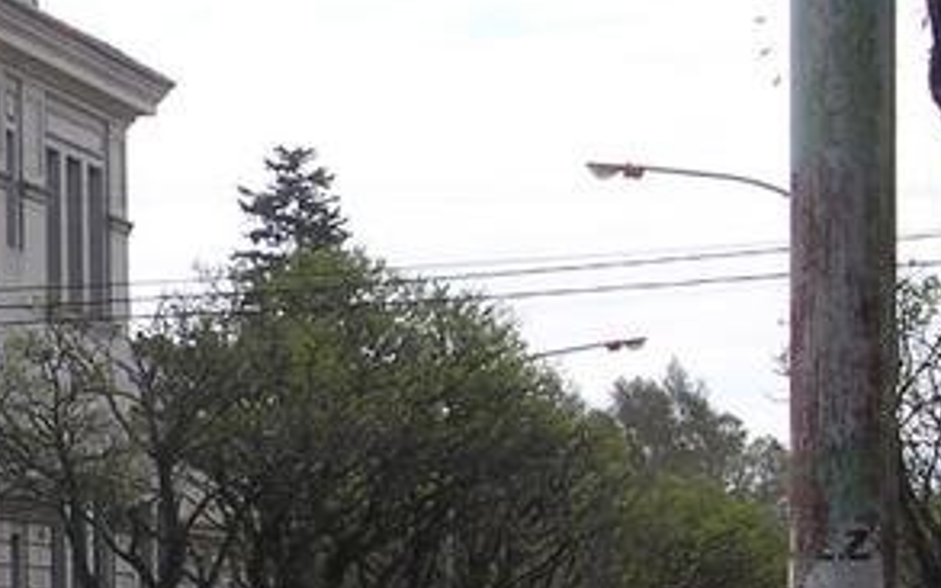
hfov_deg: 10.6
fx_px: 4974
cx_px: -199
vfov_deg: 6.7
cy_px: 694
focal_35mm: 194
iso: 100
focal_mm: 10.2
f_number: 3.6
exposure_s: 1/437
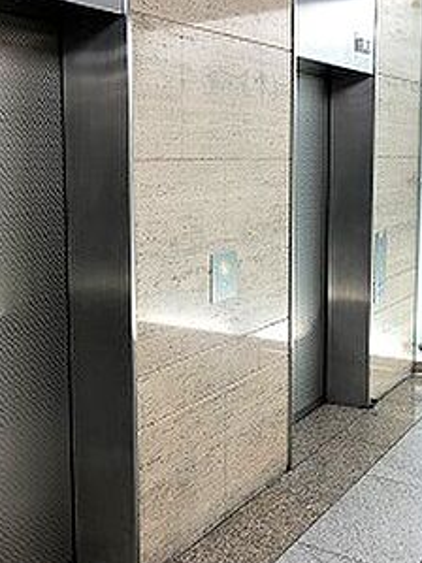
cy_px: 260
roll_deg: +1.2
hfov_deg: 31.7
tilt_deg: -6.0
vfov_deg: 42.1
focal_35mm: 45
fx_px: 732
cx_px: 113
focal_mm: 3.99
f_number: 1.8
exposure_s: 1/40
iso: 25
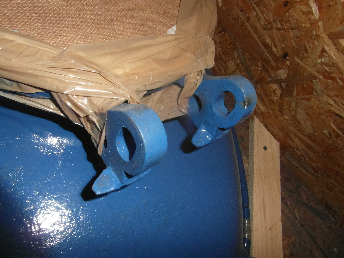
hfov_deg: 71.6
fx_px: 239
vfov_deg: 56.8
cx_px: 172
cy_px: 129
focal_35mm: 24
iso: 160
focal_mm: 4
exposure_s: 1/30
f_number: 7.3
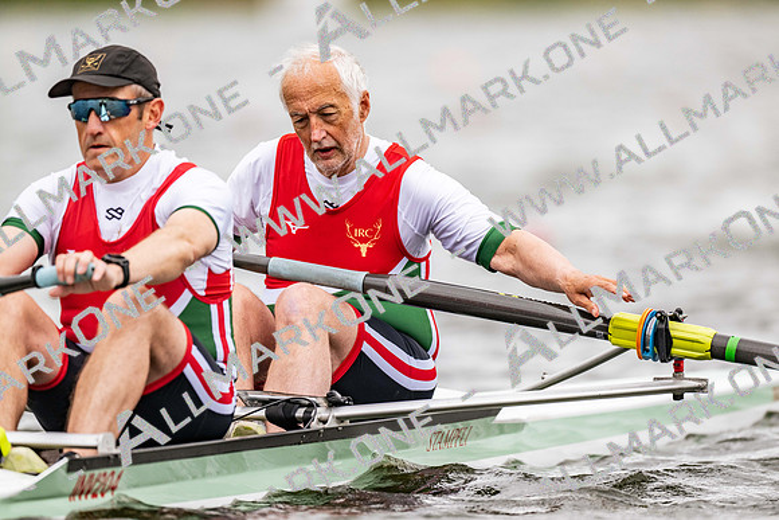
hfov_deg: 3.4
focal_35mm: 600
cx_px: 390
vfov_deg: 2.3
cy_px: 260
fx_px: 12986
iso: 640
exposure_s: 1/2500
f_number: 4
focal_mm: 600
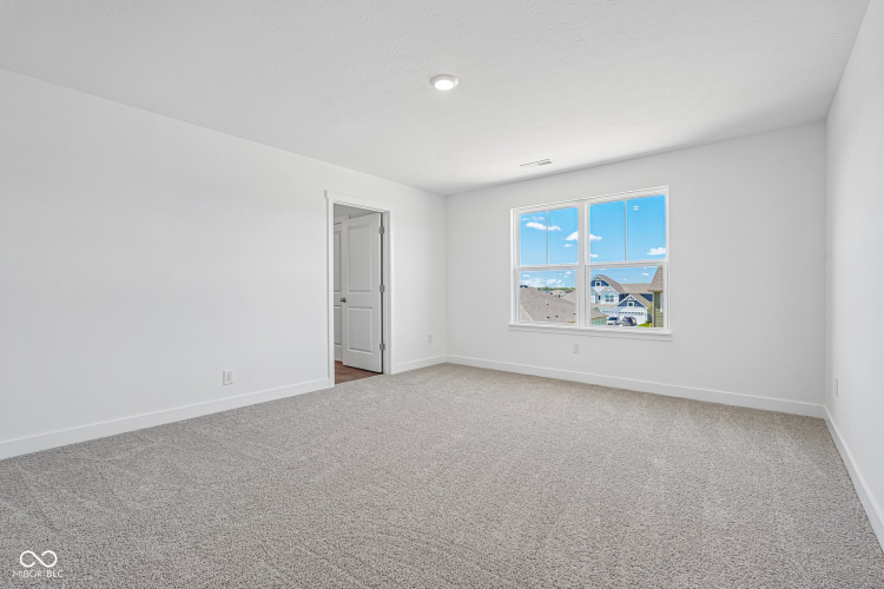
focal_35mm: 16
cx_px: 442
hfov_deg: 96.7
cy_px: 294
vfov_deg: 73.7
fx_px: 393
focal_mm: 16
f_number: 8
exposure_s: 1/30
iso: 200
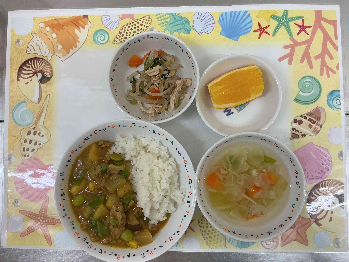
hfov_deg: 61.7
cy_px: 131
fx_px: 292
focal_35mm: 29
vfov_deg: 48.2
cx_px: 174
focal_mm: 3
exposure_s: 1/50
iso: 40
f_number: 1.8
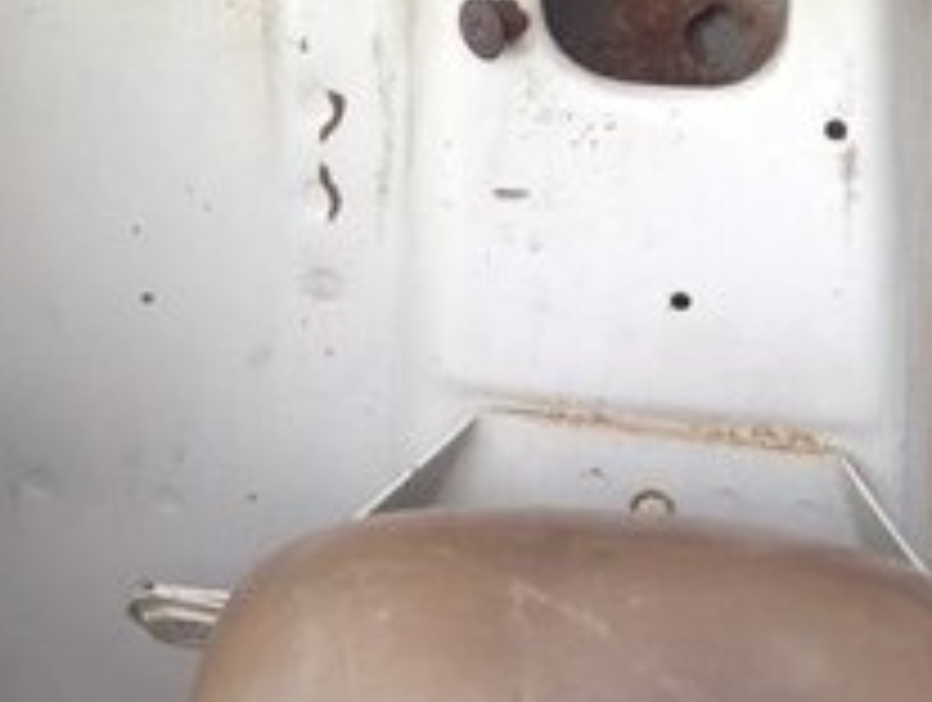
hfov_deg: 18.6
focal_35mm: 105
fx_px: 2832
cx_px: 698
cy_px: 893
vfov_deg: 13.6
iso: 50
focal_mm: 4.12
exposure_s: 1/131
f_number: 2.4
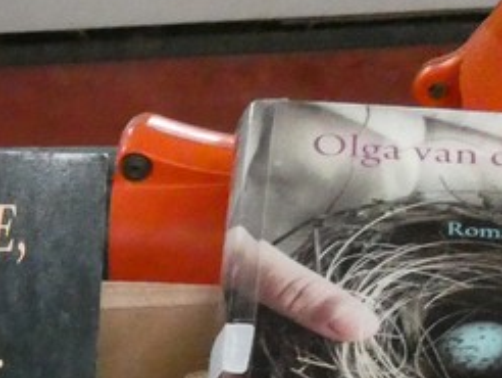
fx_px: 1539
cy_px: 703
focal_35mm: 106
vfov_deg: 12.6
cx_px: -247
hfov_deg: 16.8
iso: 1600
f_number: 3.3
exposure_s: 1/125
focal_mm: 4.3
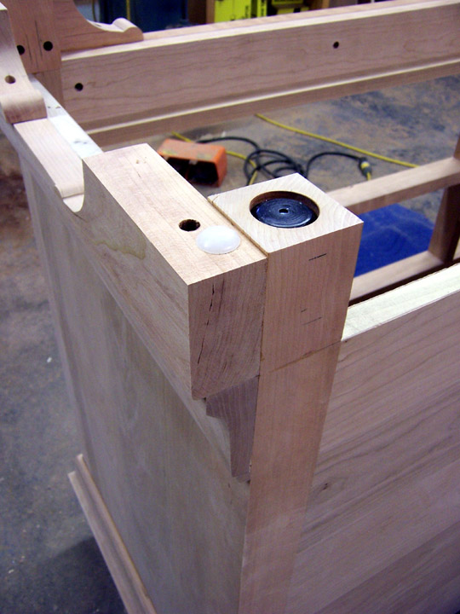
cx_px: 230
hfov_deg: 42.9
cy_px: 307
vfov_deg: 55.4
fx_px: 585
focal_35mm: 33
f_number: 3.4
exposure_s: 1/8
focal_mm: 5.5
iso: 140
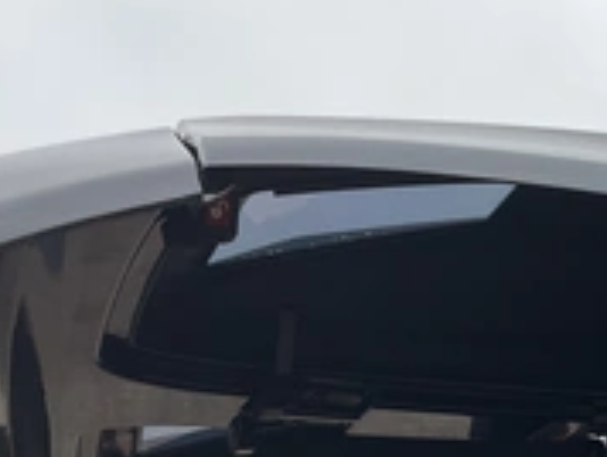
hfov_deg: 28.3
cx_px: 580
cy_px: 396
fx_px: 1141
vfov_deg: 22.2
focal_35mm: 65
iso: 25
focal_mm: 3
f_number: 1.8
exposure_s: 1/770
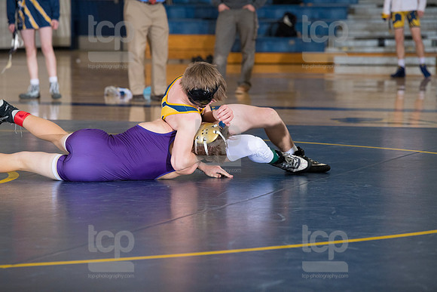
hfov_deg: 10.5
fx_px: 2368
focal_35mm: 195
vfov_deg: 7.0
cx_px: 218
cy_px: 146
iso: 1250
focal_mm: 195
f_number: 5.6
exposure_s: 1/250
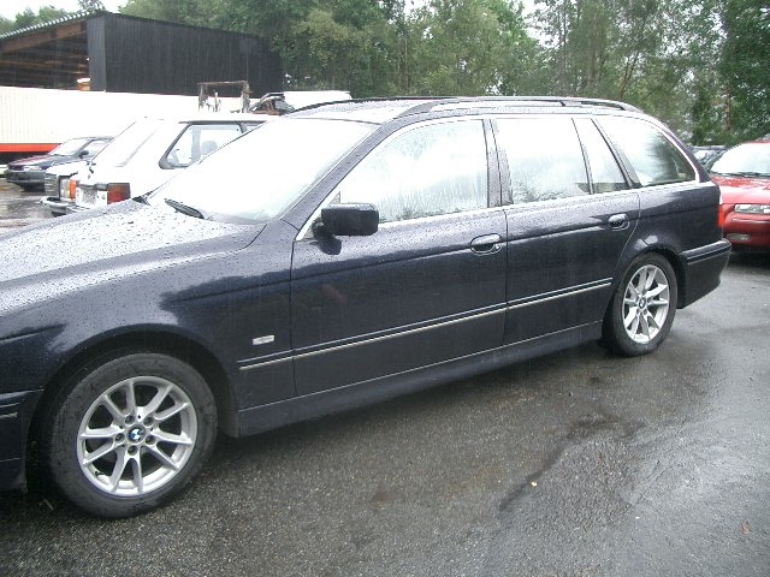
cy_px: 288
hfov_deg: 52.6
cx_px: 385
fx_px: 779
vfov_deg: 40.7
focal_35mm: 35
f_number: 2.6
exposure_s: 1/60
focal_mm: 5.8
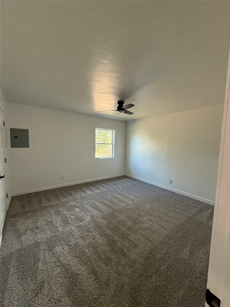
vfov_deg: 102.1
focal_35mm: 14
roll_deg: -1.1
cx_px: 115
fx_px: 124
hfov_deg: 85.7
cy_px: 154
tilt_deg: -3.8
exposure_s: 1/120
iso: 200
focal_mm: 2.22
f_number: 2.2
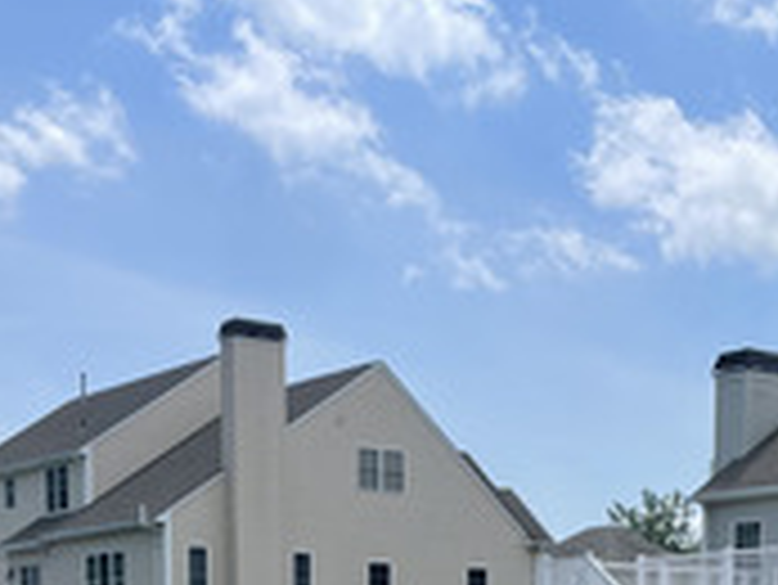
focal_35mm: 75
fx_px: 1687
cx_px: 396
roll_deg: -0.5
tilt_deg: -3.9
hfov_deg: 26.0
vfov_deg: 18.0
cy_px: 826
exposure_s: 1/4651
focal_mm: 4.2
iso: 32
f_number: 1.6
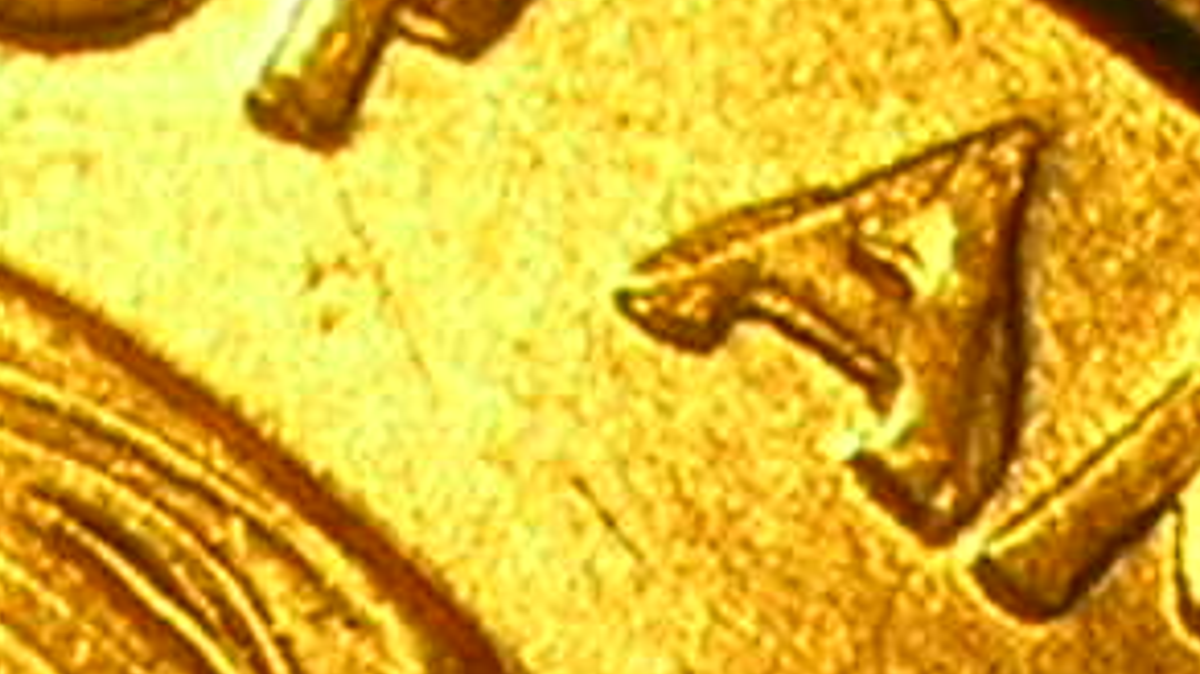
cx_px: 1155
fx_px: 3499
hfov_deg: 19.0
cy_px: 921
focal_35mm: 110
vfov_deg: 10.7
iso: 50
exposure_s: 1/23
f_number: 5.4
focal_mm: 7.7
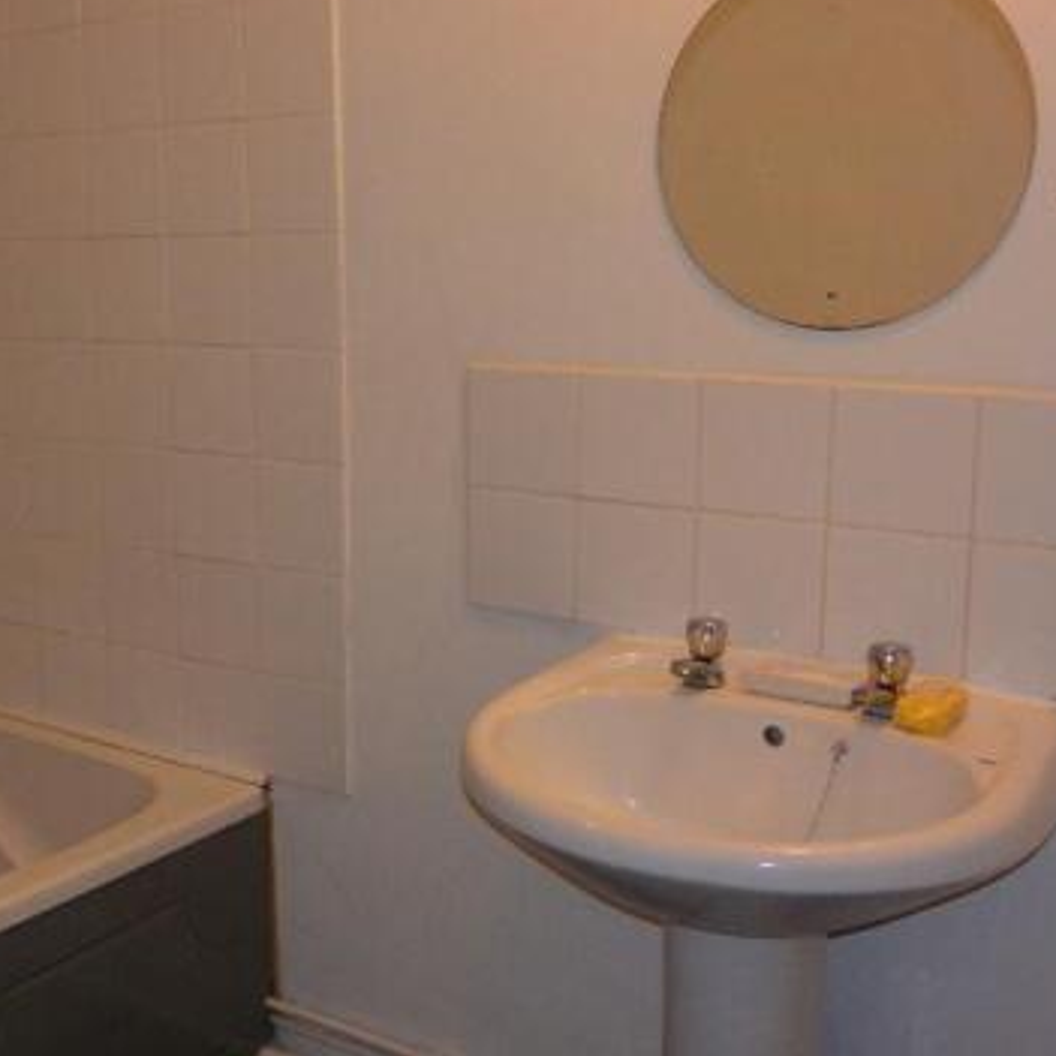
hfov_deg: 35.9
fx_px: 1588
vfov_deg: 36.8
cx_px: 248
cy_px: 513
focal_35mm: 46
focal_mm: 11
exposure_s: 1/60
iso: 800
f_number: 3.5
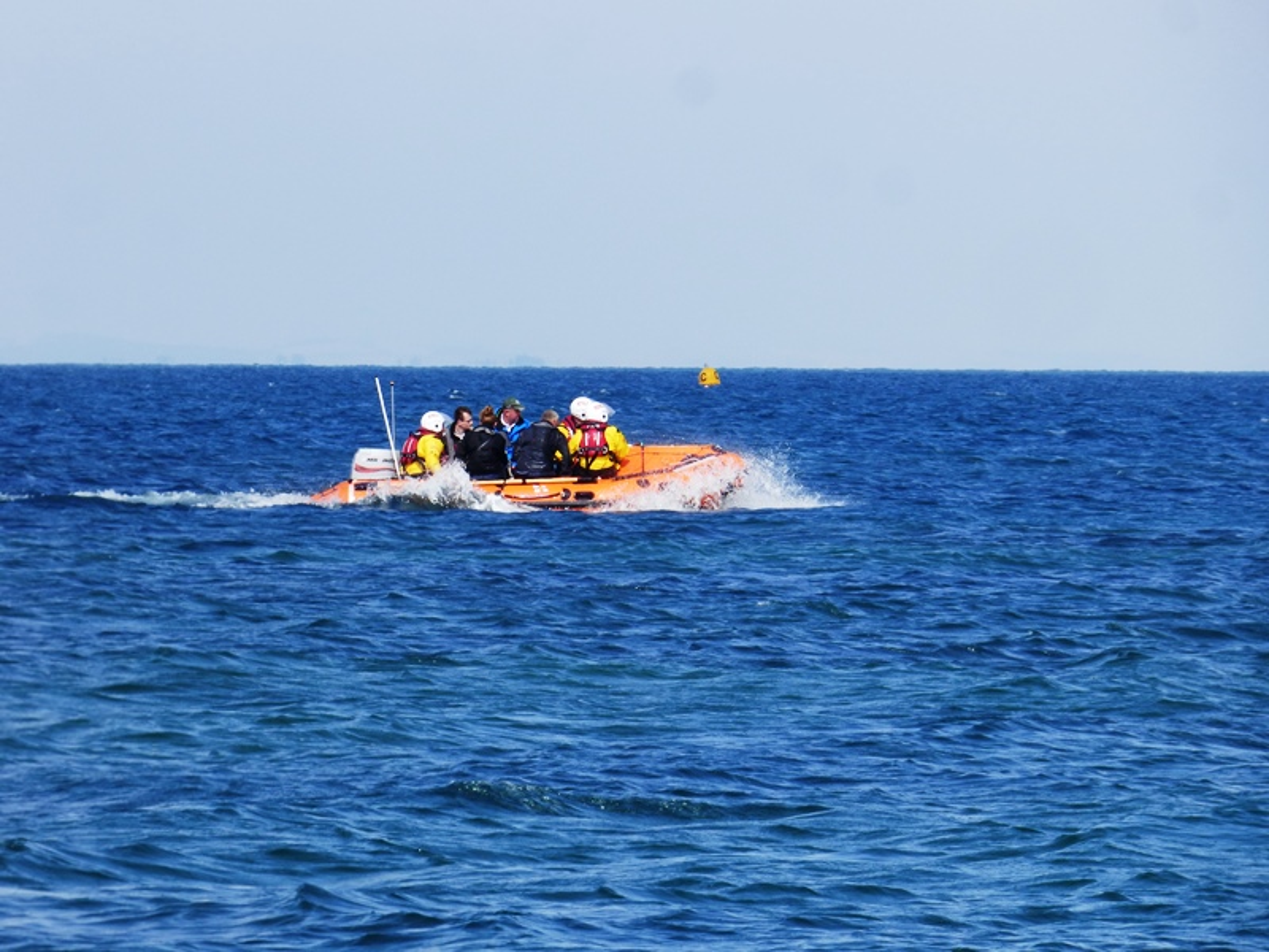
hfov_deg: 4.3
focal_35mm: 457
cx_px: 634
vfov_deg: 3.3
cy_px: 476
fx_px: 16753
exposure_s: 1/500
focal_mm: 74.38
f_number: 5.6
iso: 100
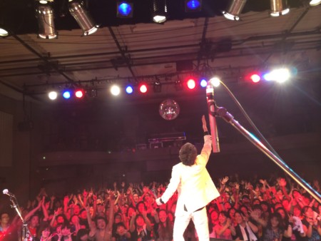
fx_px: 278
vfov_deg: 46.8
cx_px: 160
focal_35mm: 30
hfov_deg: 59.9
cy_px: 120
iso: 80
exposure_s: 1/30
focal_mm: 4.12
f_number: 2.2
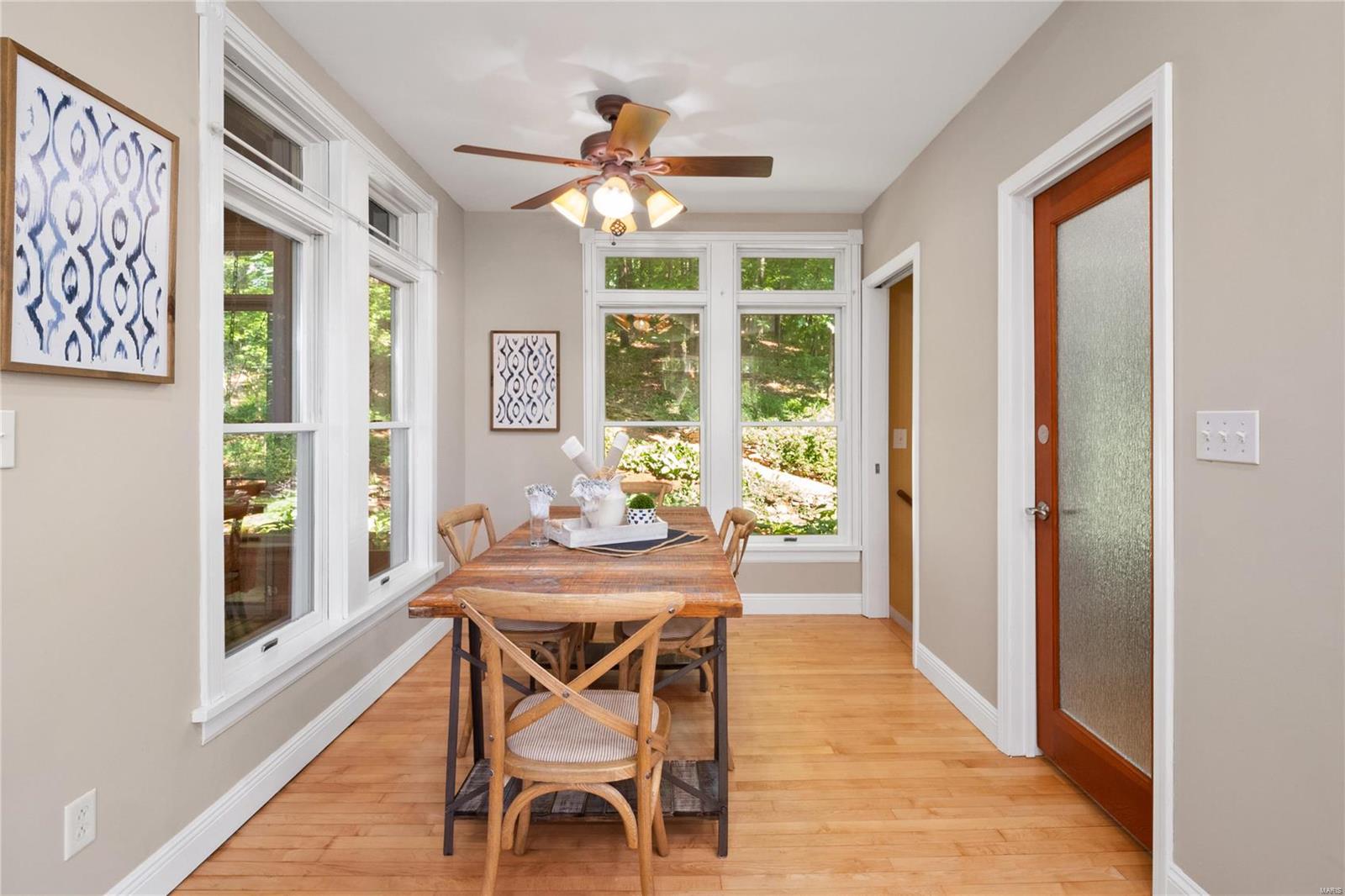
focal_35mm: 16
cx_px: 672
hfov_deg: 96.7
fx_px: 598
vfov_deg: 73.7
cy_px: 448
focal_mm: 8
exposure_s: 1/3
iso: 400
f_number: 10
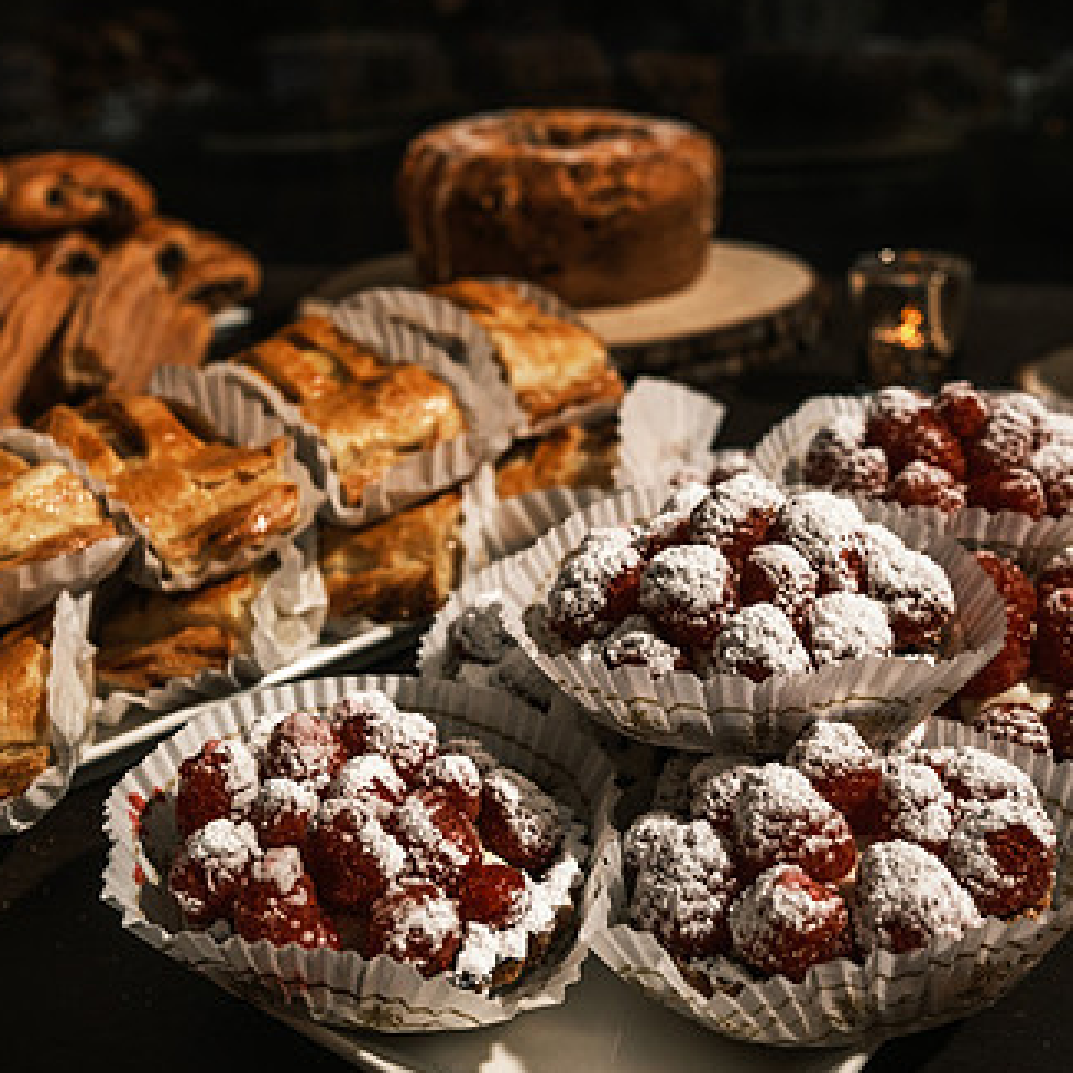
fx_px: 1438
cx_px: 538
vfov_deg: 40.9
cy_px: 513
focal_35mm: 41
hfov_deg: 40.9
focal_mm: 18
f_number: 3.6
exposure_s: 1/60
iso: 1250
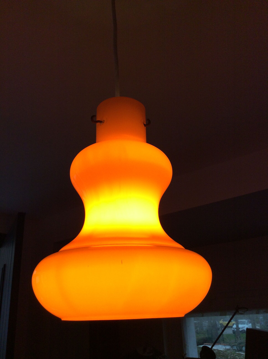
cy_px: 180
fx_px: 331
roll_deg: +3.5
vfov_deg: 56.9
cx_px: 134
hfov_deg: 44.1
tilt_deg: +22.3
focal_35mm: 32
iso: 64
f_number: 2.4
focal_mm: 3.3
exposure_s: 1/100
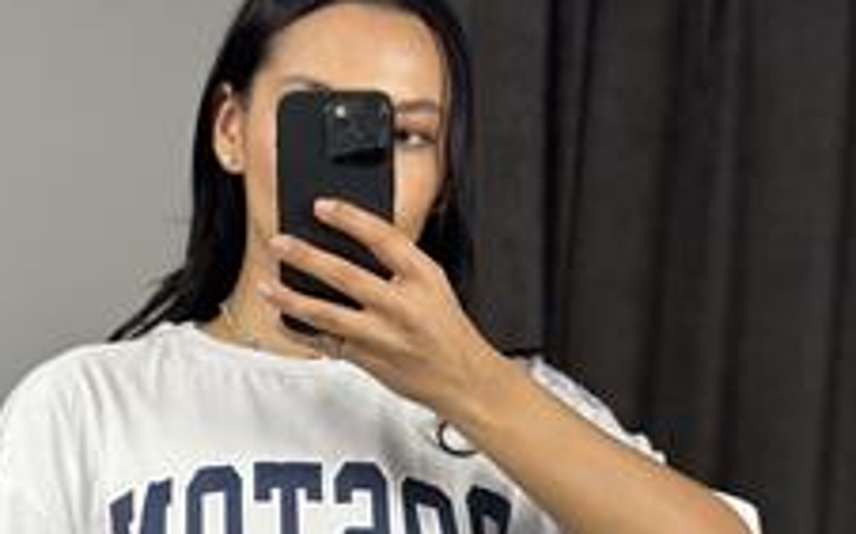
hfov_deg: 22.3
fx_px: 2168
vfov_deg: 13.5
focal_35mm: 93
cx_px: 356
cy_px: 718
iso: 80
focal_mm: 6.86
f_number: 1.78
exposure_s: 1/141
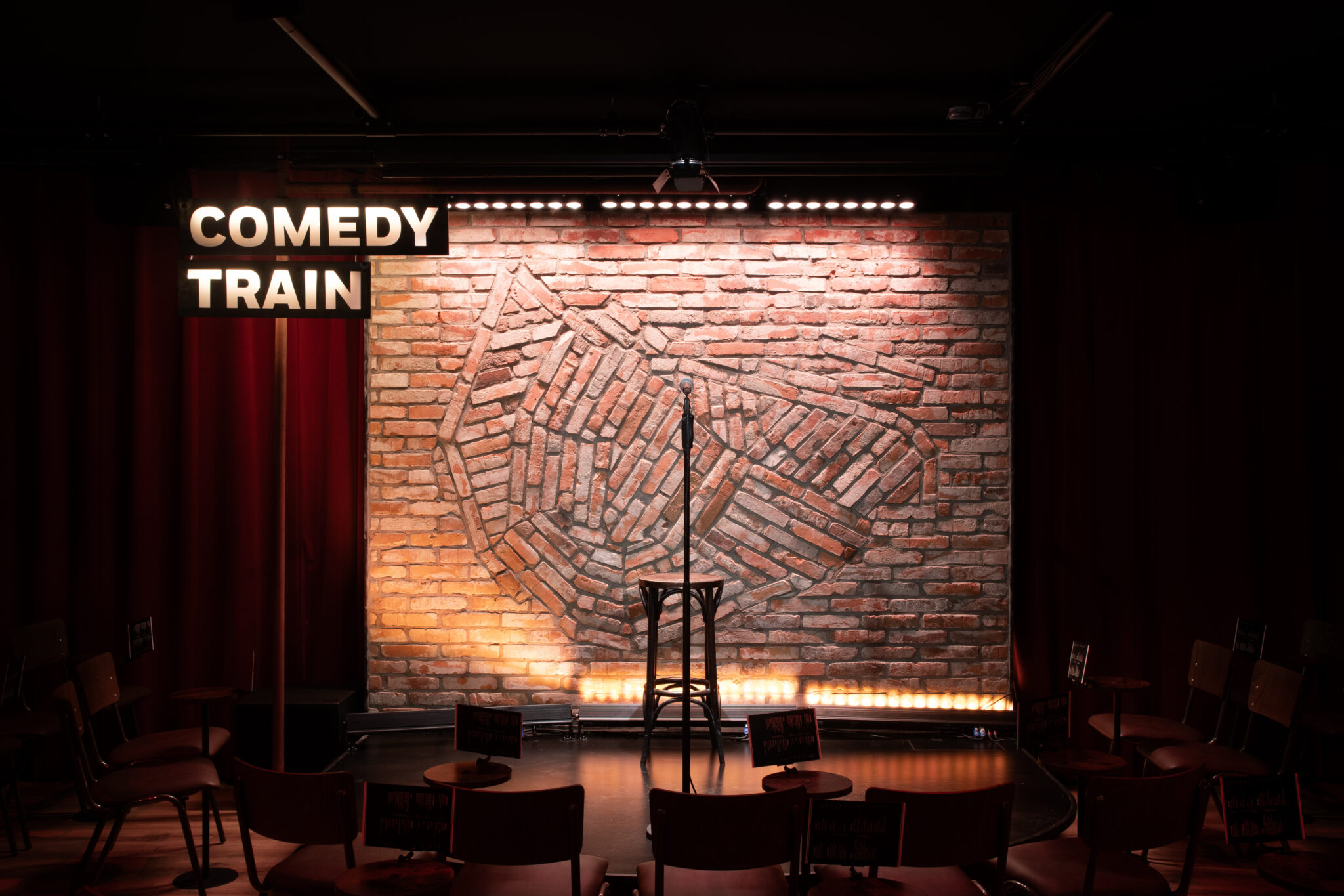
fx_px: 1232
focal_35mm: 33
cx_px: 672
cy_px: 448
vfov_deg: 40.0
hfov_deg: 57.2
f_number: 13
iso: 250
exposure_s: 3
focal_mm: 22
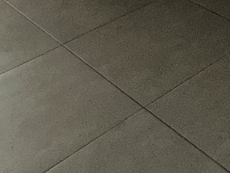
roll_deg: +1.8
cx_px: 261
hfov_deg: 23.3
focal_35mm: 78
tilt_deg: -13.7
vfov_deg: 16.2
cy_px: -131
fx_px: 518
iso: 200
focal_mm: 2.22
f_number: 2.2
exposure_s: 1/46
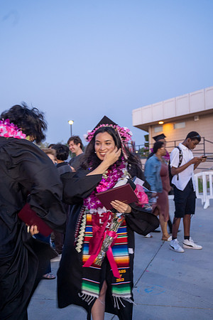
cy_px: 160
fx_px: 346
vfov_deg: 49.6
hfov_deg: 34.2
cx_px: 106
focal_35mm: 39
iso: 1000
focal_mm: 39
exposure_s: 1/30
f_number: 4
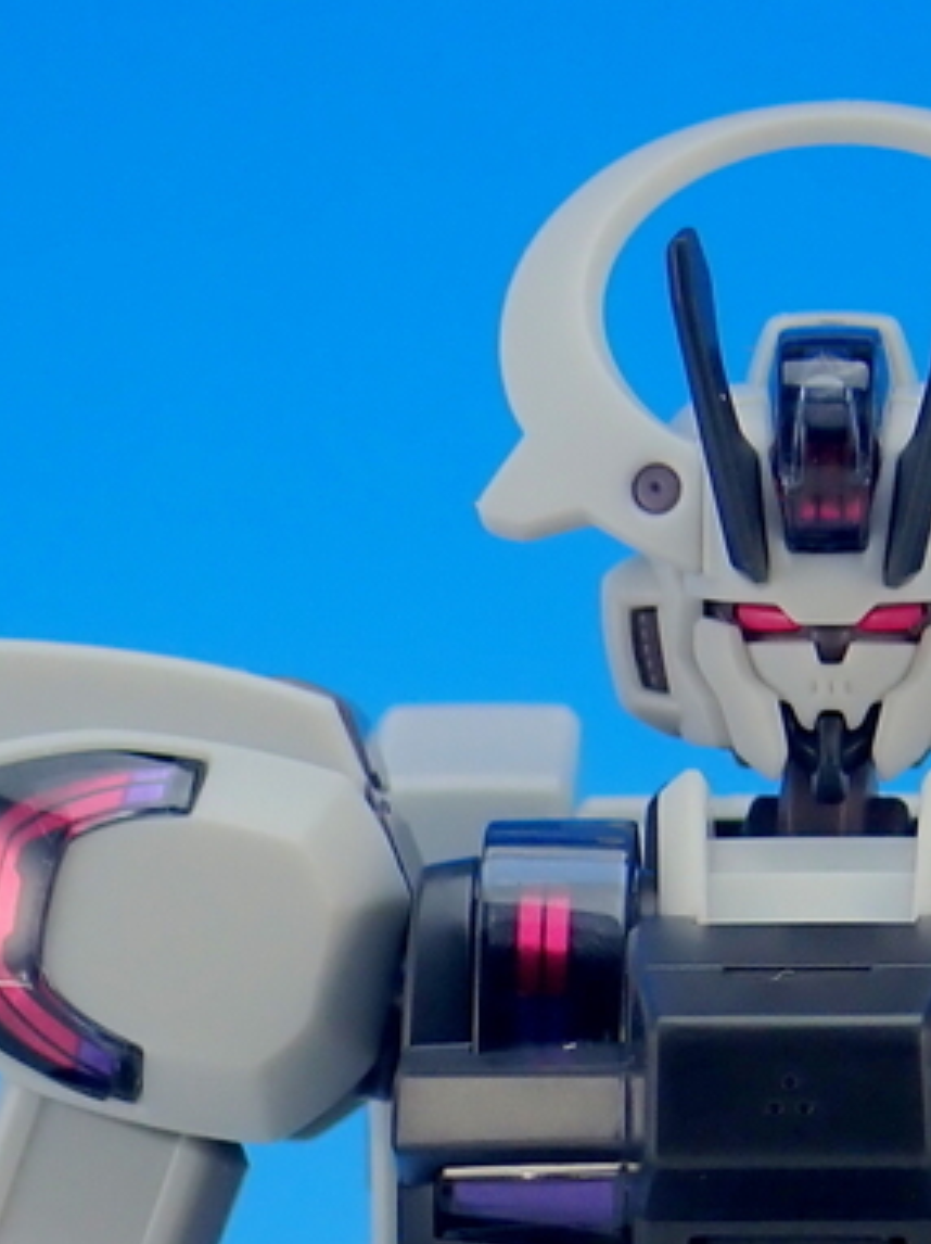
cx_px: 859
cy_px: 1589
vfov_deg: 7.8
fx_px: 9047
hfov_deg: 5.9
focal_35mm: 252
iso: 100
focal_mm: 16.79
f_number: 4.7
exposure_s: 1/15
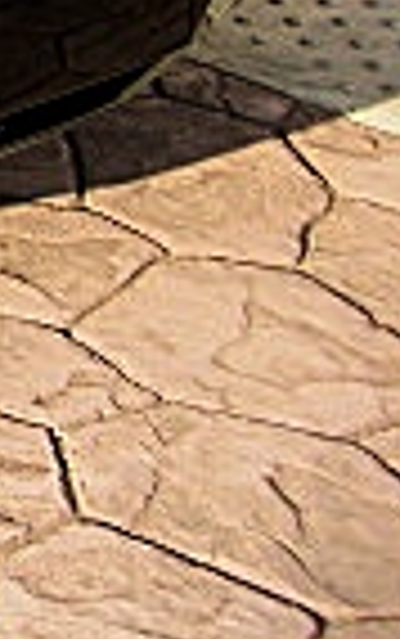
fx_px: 2994
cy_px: -342
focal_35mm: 172
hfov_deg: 6.6
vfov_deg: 11.6
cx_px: -975
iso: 50
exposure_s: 1/200
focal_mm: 6.3
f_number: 2.8
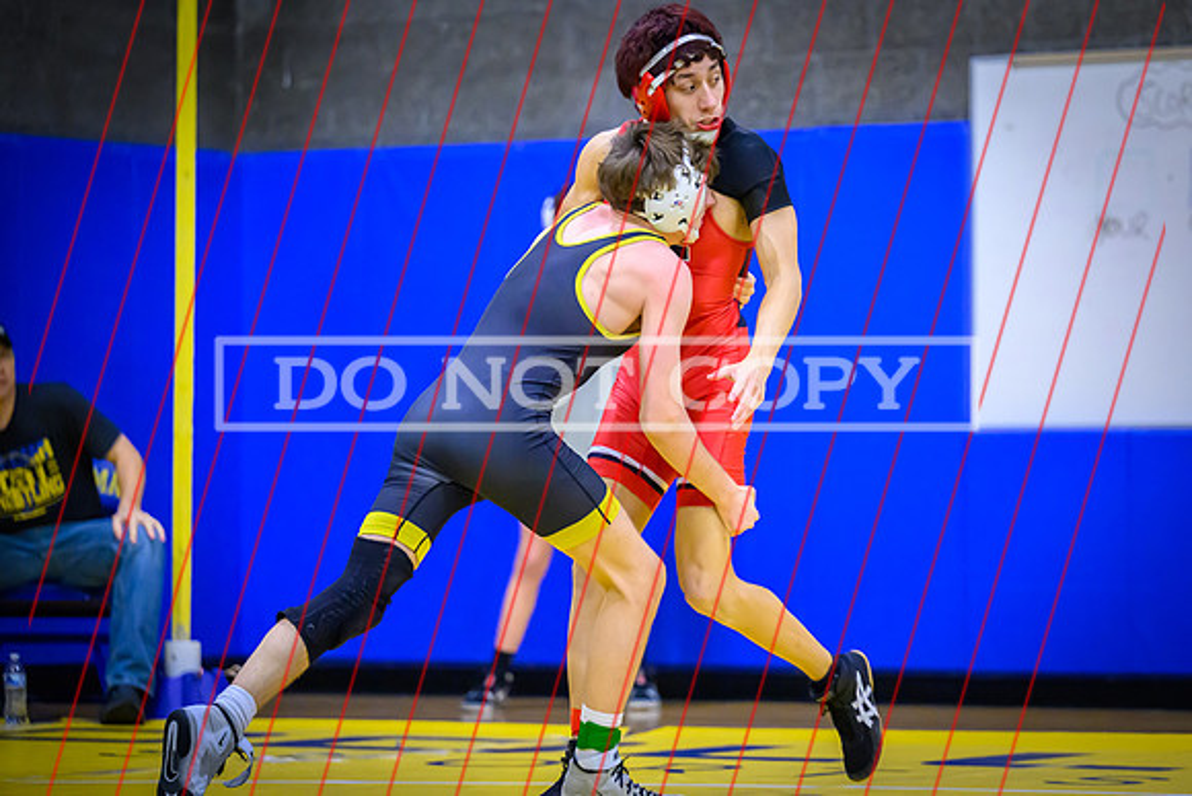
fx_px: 5184
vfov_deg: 8.8
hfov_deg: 13.1
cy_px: 335
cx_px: 675
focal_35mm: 157
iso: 8000
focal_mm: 135
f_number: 2.8
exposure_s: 1/640
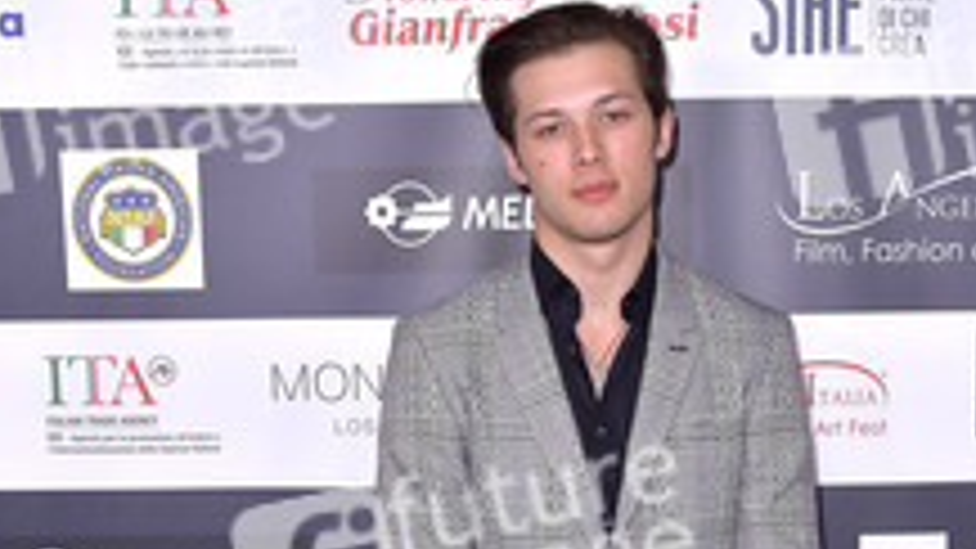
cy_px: 778
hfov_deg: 37.1
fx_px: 1449
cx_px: 596
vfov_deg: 19.2
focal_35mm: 56
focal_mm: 29
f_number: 6.3
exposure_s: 1/320
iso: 500
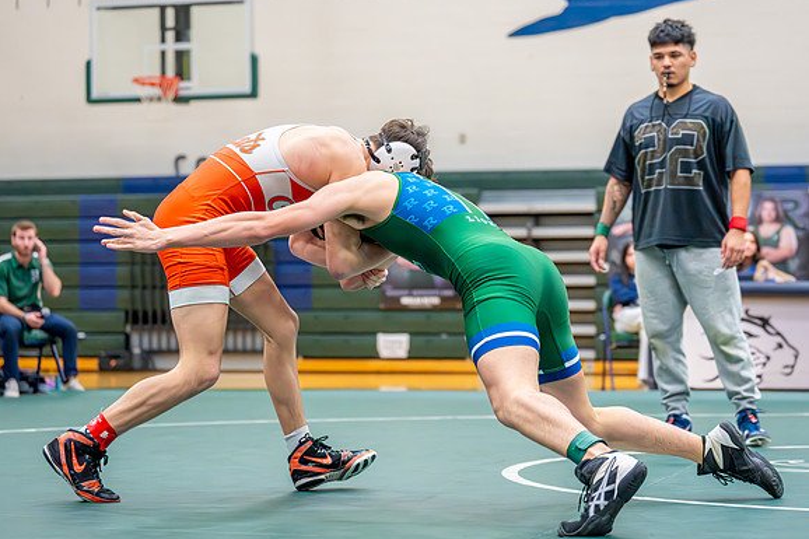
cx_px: 463
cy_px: 260
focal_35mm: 87
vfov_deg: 15.7
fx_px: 1954
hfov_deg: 23.4
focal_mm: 70
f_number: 2.8
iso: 6400
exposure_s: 1/1000
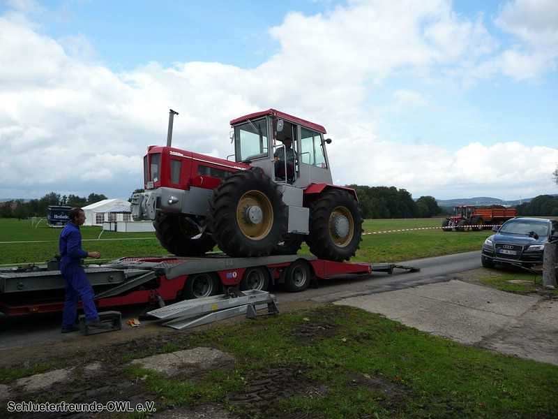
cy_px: 210
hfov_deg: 63.4
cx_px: 279
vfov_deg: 49.7
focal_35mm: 28
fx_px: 451
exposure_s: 1/640
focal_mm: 4.7
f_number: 3.3
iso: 100
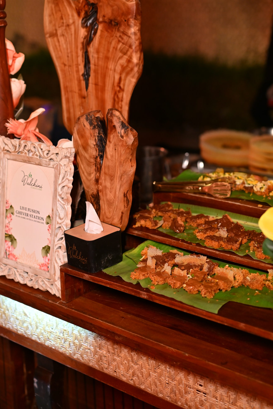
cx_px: 137
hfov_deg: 20.9
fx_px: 739
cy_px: 153
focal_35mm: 65
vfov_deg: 30.8
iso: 1000
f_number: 2.2
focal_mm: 50
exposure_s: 1/500
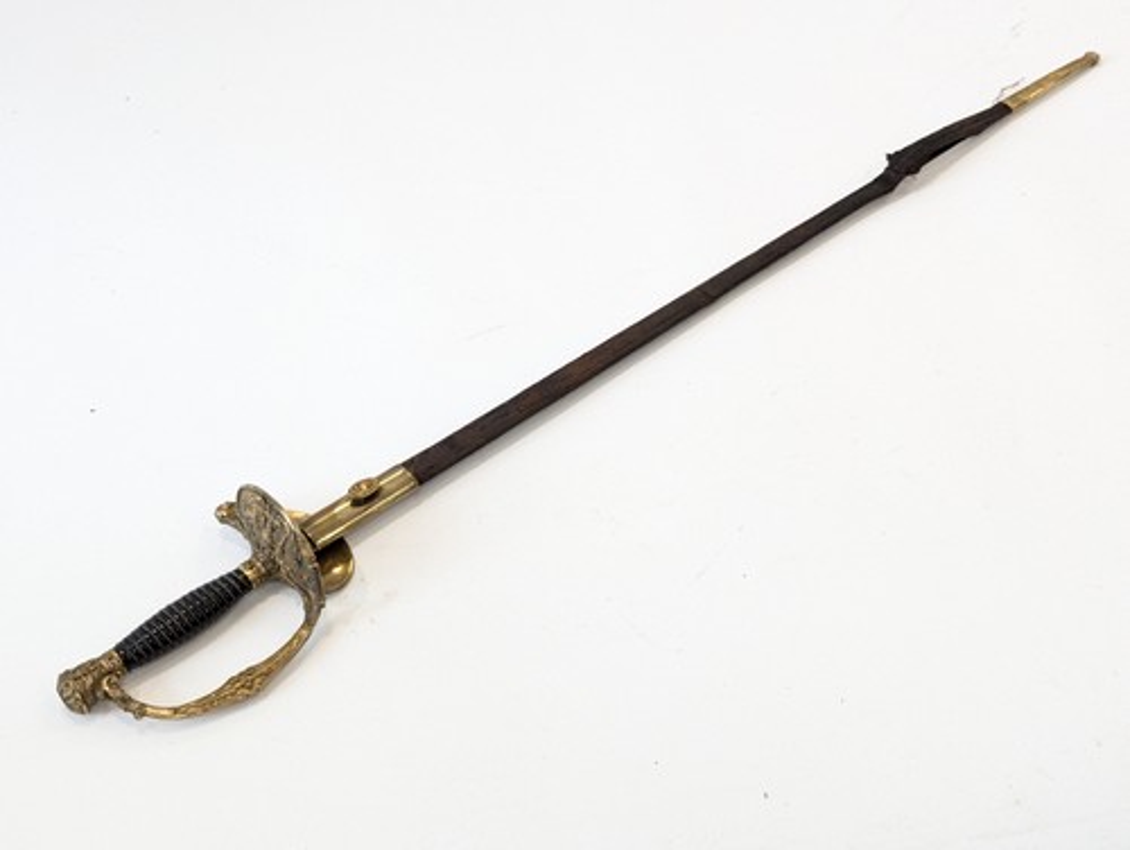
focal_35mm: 48
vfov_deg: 30.3
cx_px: 565
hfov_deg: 39.6
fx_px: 1568
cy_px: 425
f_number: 1.85
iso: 146
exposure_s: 1/99.9
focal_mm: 6.81
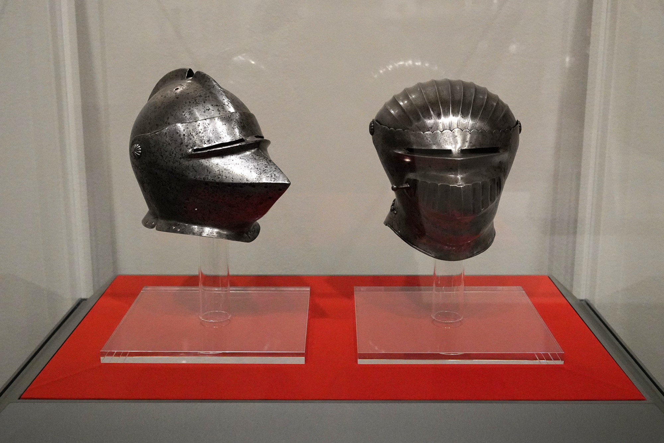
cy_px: 222
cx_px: 332
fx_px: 664
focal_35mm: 36
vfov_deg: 36.9
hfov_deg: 53.1
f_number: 5.6
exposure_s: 1/100
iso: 8000
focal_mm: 36
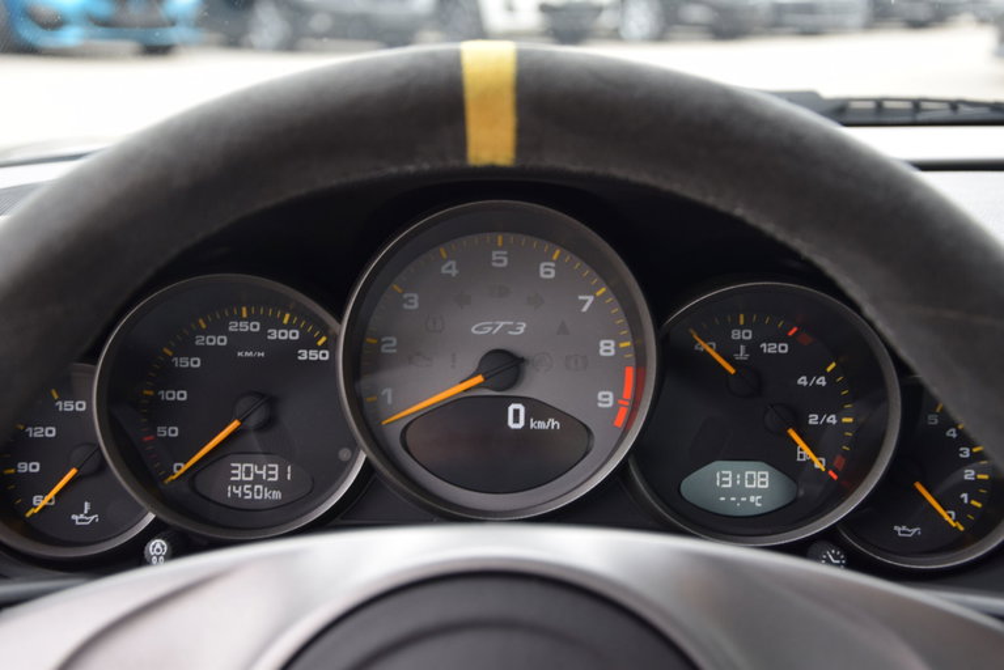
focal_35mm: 60
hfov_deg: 33.4
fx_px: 1674
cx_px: 502
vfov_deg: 22.6
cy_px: 335
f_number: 4.8
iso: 400
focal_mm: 40
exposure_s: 1/100
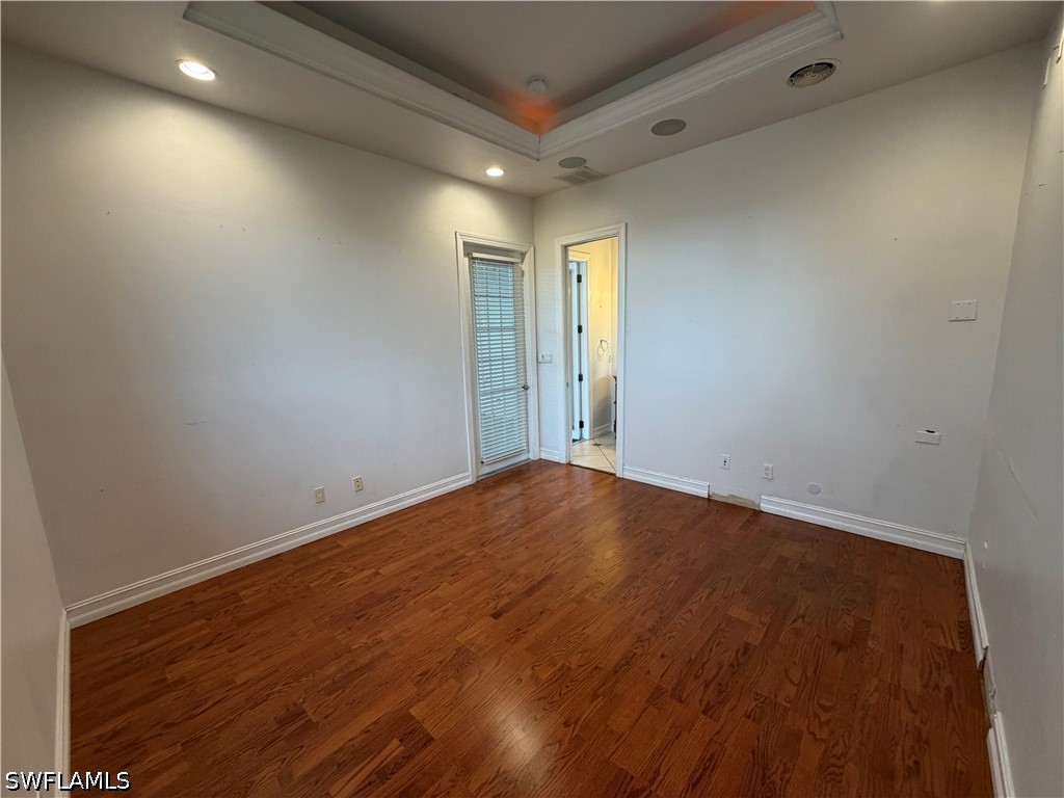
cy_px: 399
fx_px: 430
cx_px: 532
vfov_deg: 85.7
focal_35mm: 14
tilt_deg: -9.7
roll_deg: +2.3
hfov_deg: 102.1
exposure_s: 1/60
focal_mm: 2.22
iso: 200
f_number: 2.2
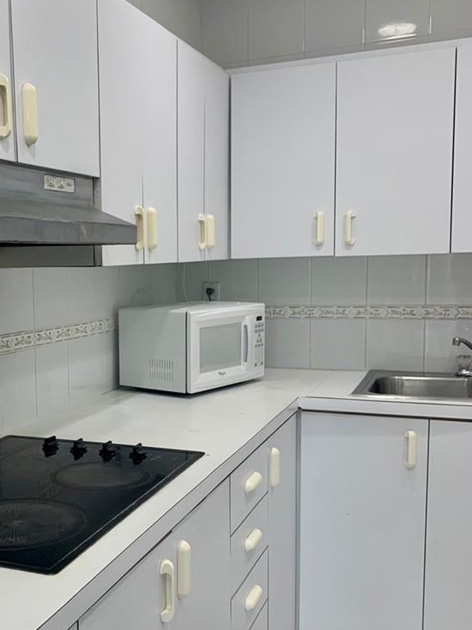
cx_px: 89
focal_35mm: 43
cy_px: 364
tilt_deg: -5.6
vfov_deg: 43.7
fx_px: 782
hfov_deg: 32.6
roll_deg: +2.3
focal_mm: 4.25
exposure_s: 1/121
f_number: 1.8
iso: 80
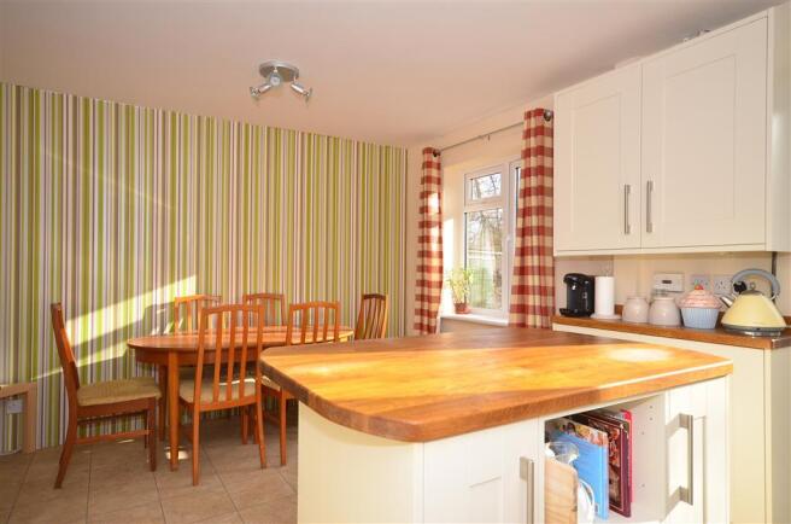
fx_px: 460
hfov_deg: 81.3
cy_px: 262
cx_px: 396
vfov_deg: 59.2
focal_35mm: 21
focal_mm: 14
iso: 640
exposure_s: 1/160
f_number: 6.3
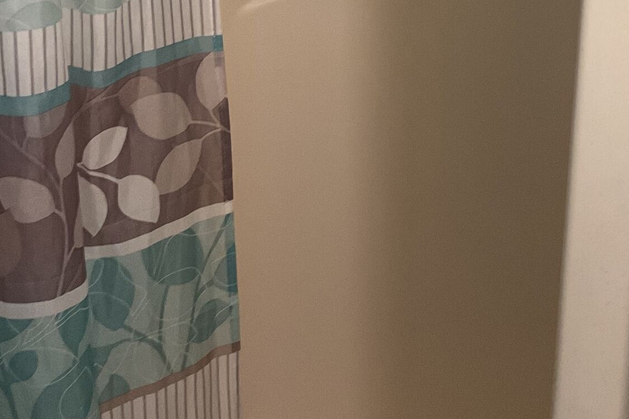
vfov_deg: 20.8
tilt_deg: -17.3
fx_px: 1083
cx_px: 457
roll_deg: -2.1
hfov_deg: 31.9
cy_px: -52
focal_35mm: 62
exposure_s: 1/60
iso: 200
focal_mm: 3
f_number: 1.8
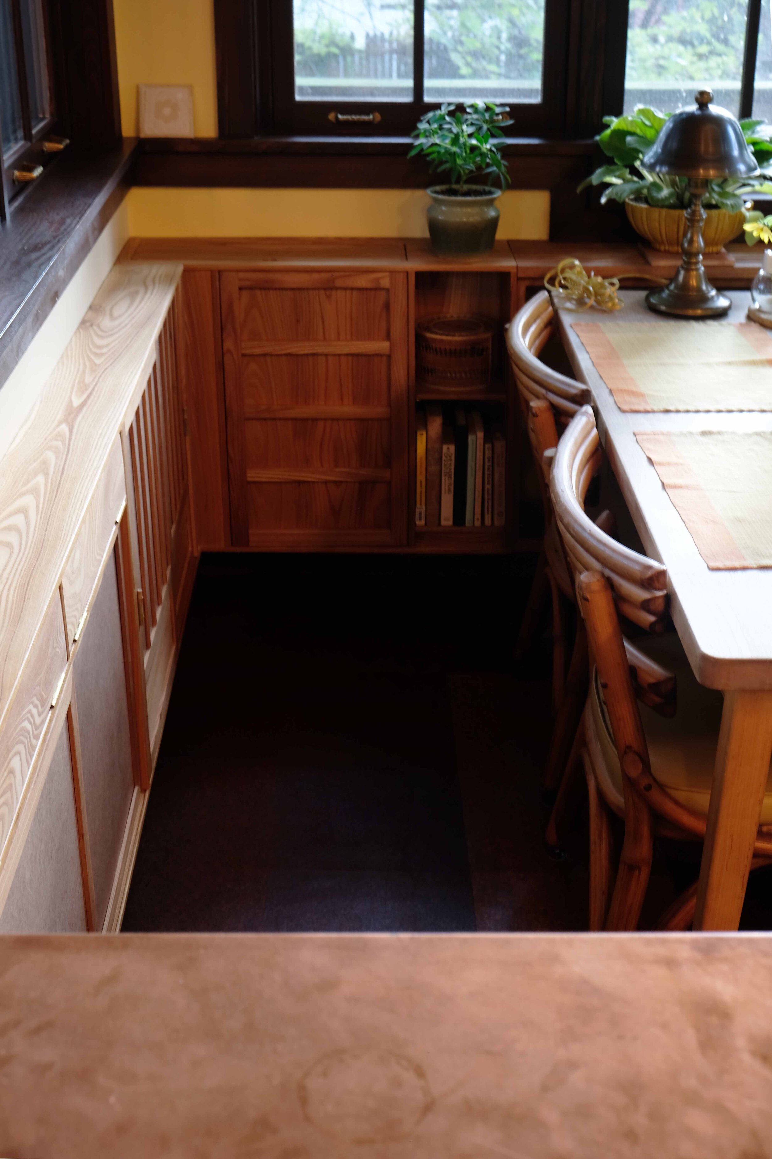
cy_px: 580
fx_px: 1383
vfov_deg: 45.4
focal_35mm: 43
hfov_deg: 31.2
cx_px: 386
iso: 200
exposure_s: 1/4
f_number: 5.6
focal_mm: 28.9
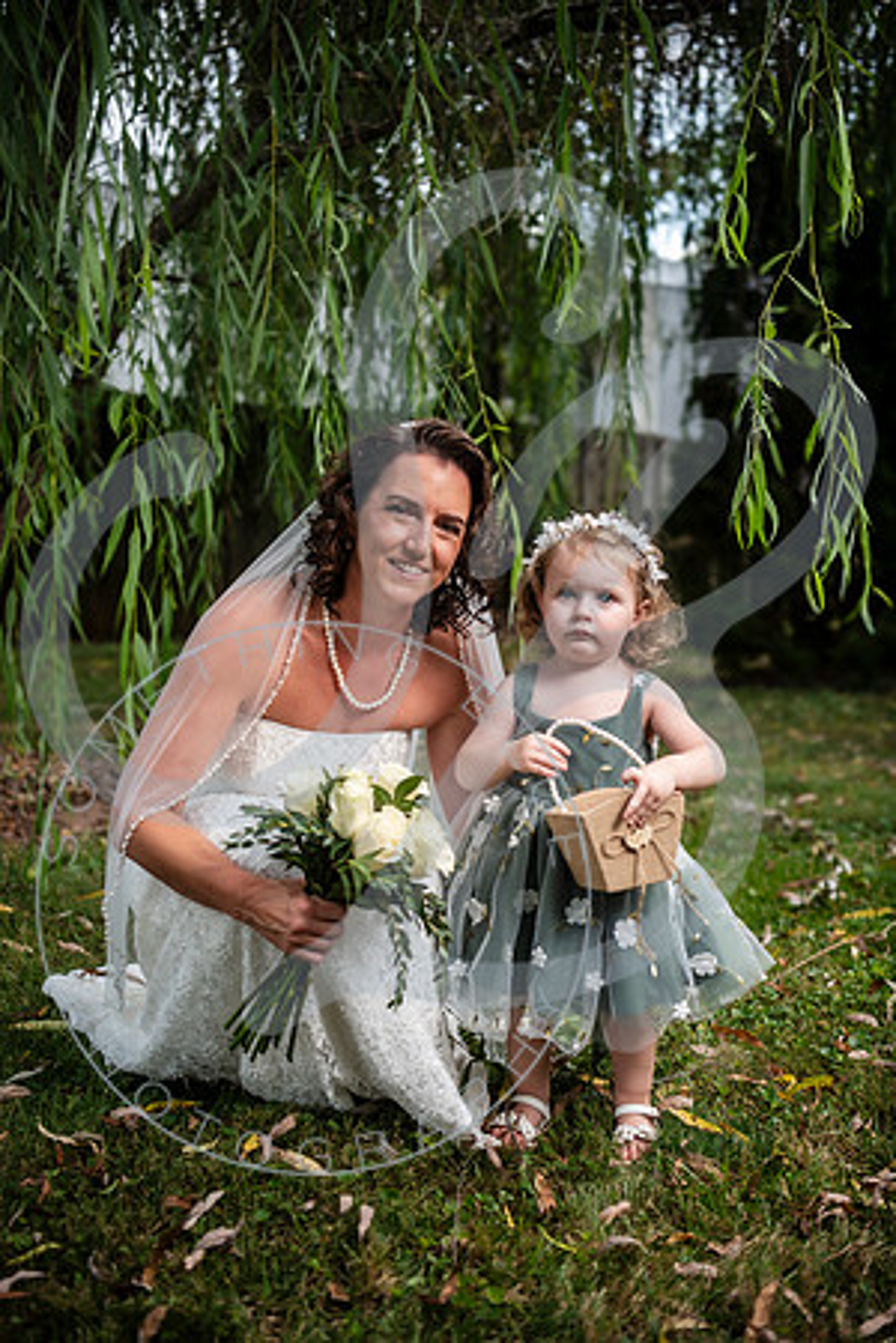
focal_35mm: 44
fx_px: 1643
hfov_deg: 30.5
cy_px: 672
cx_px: 448
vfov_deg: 44.5
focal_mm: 44
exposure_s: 1/250
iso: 100
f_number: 2.8
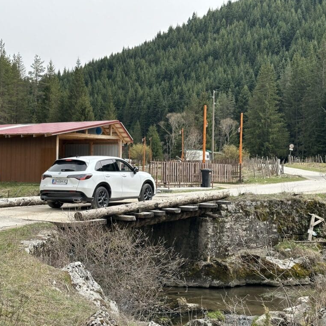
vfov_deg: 30.0
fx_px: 607
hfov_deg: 30.0
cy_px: 163
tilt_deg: +0.1
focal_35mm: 57
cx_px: 133
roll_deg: -1.4
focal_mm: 6.86
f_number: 1.78
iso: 64
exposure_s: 1/1916
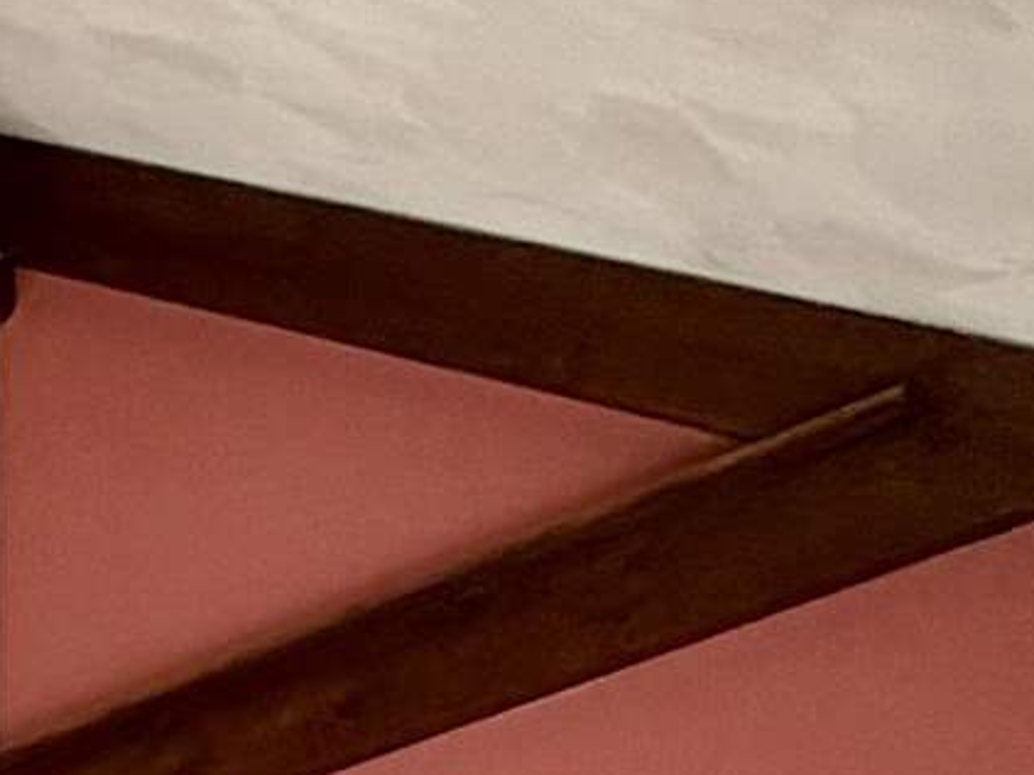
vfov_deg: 10.5
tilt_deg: -3.3
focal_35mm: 102
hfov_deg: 15.8
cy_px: 2300
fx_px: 3045
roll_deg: +0.7
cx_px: -948
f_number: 2.2
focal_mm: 2.22
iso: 160
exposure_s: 1/121
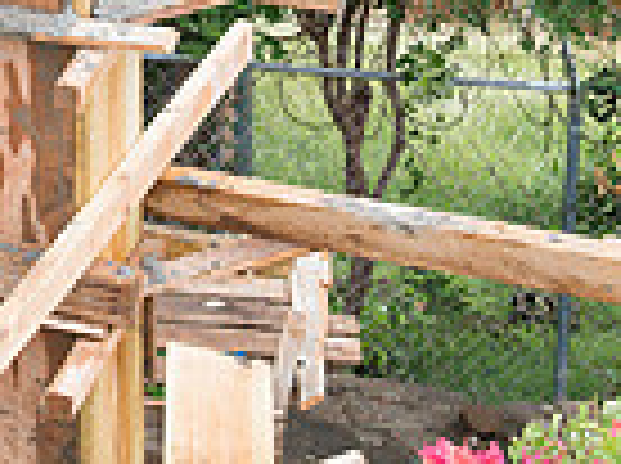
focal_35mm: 154
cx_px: -63
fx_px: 2758
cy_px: -106
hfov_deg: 12.6
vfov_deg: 9.5
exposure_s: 1/125
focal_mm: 38
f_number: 6.3
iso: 400
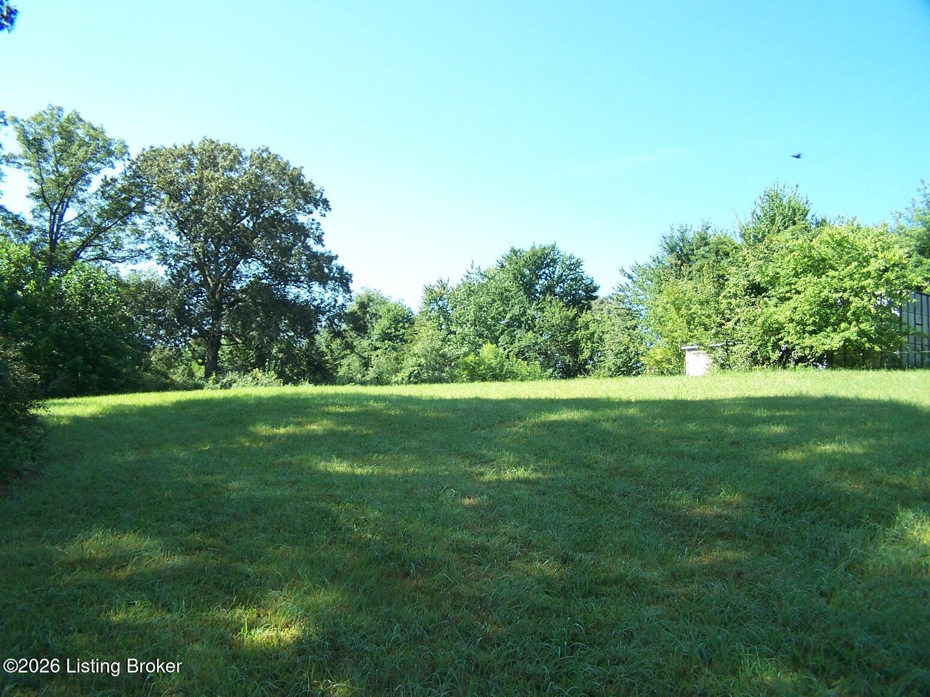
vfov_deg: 37.7
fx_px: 1021
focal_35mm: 38
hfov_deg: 49.0
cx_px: 465
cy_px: 348
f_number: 2.8
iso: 80
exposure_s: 1/250
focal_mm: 6.3
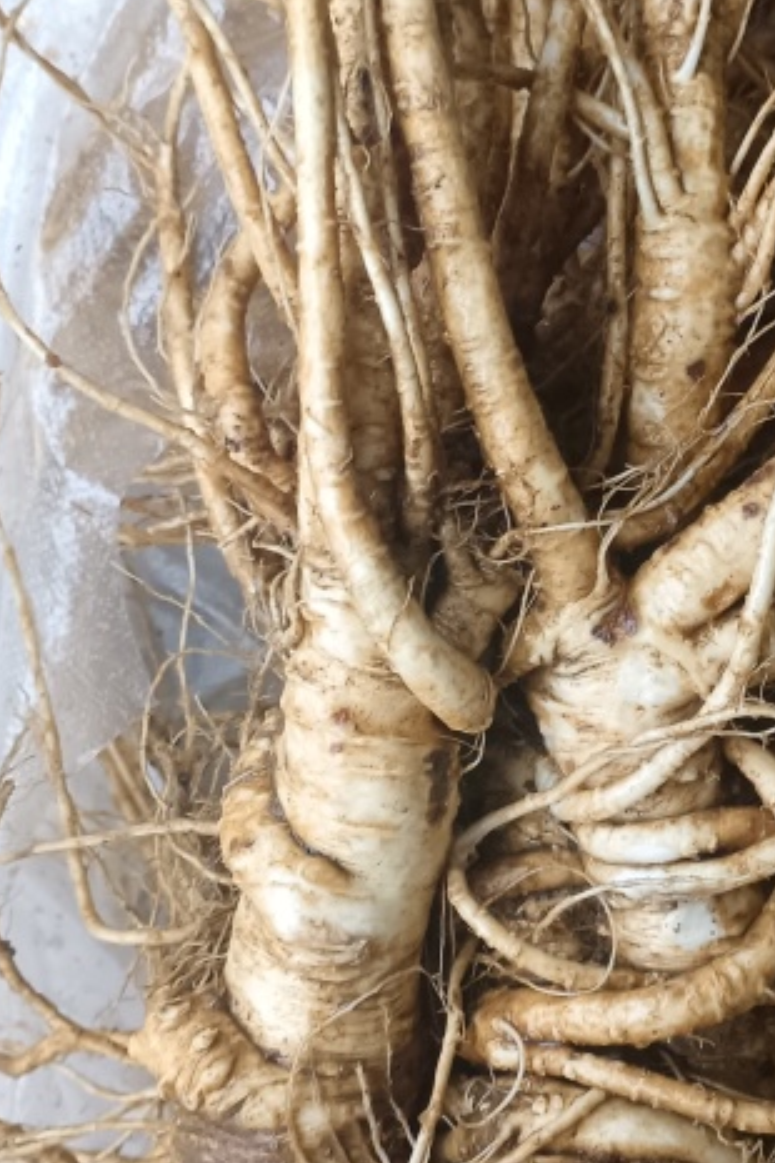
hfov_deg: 21.4
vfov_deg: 32.4
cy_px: 624
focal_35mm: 62
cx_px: 705
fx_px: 2002
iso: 602
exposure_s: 1/100
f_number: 1.8
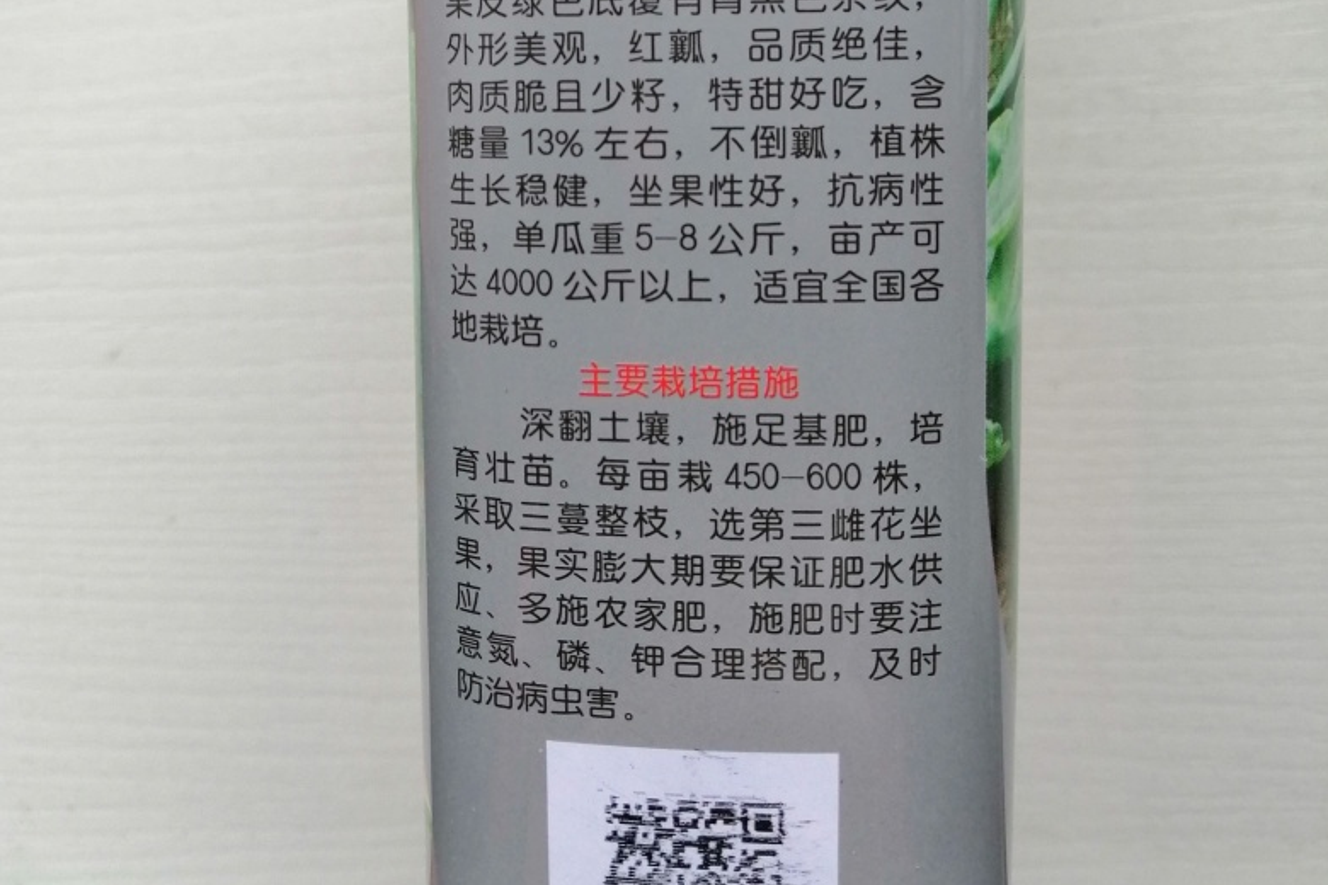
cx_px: 652
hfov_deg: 51.9
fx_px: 1365
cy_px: 161
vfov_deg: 34.7
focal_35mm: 37
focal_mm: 3.81
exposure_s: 1/60
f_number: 2.2
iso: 160
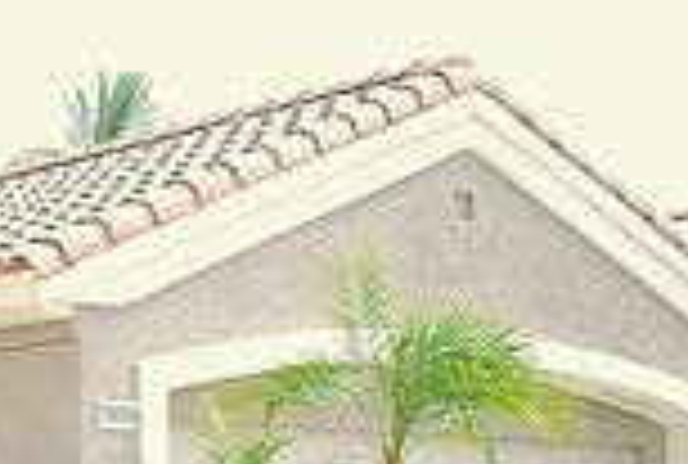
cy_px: 502
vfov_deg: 13.8
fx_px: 1878
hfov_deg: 18.4
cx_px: -342
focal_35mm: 98
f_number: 8
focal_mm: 20
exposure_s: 1/250
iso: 100
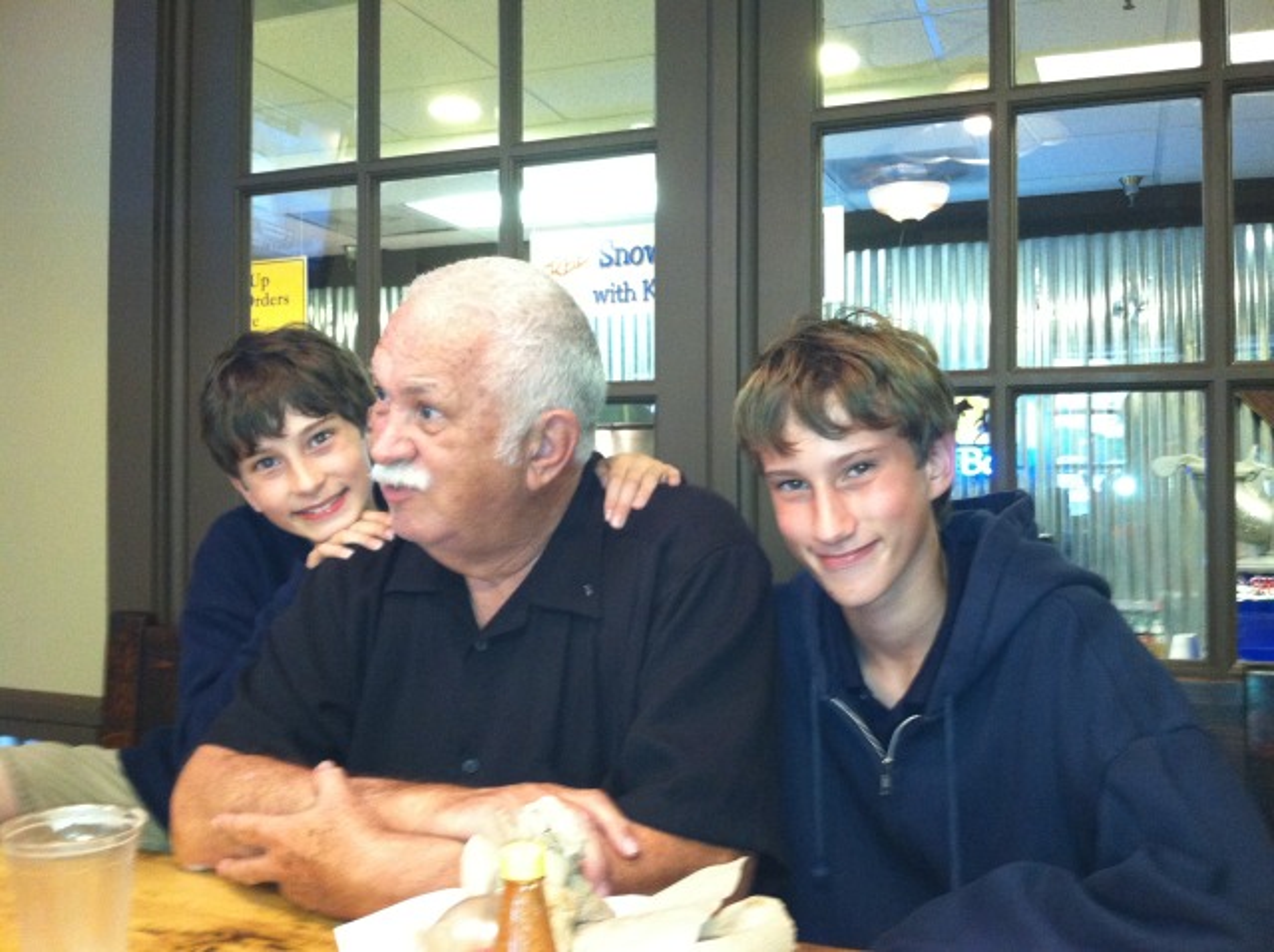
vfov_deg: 40.6
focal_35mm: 35
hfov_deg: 52.7
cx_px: 637
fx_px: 1286
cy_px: 476
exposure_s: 1/15
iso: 320
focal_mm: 3.85
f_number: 2.8
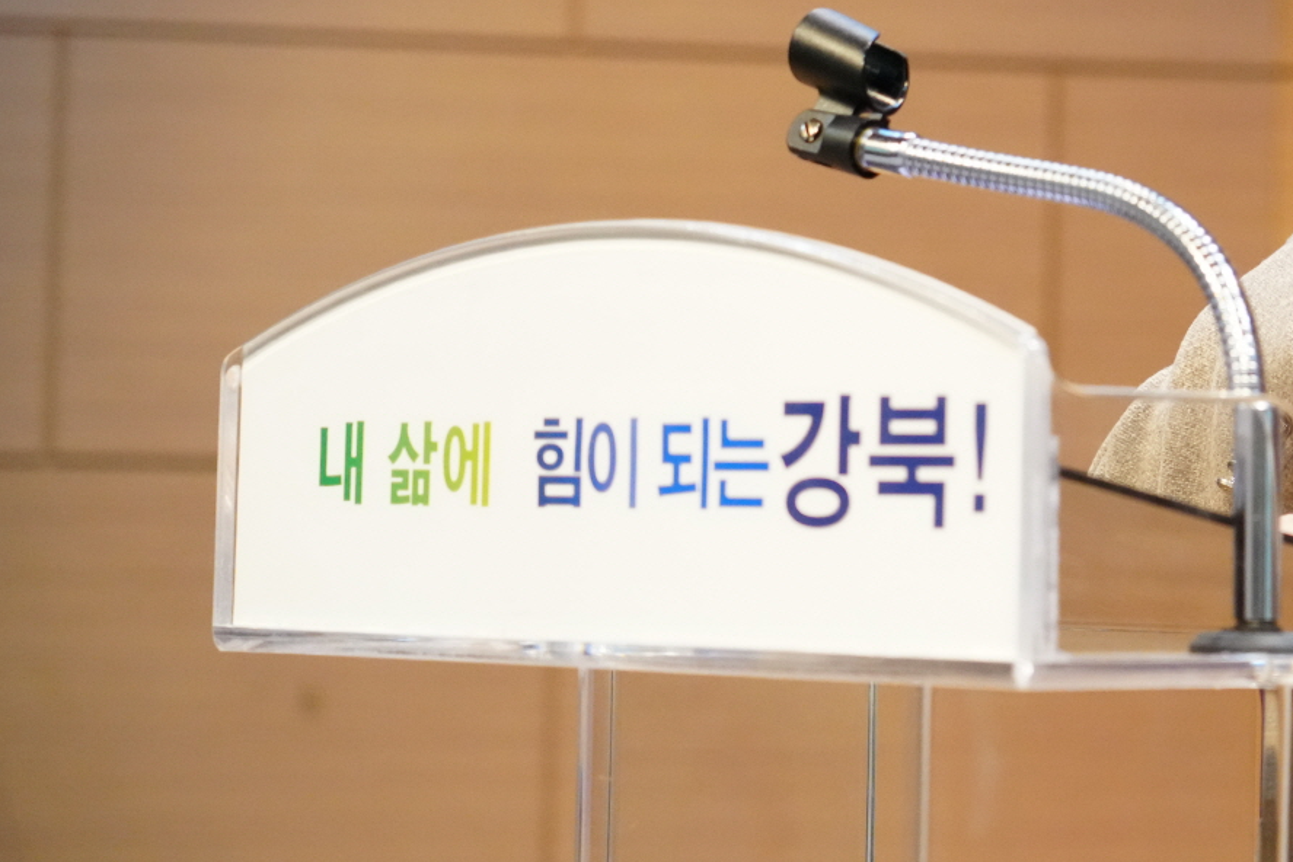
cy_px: 111
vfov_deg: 9.0
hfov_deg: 13.3
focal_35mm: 152
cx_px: 1297
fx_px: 5459
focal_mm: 75
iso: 5000
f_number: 4
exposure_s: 1/160
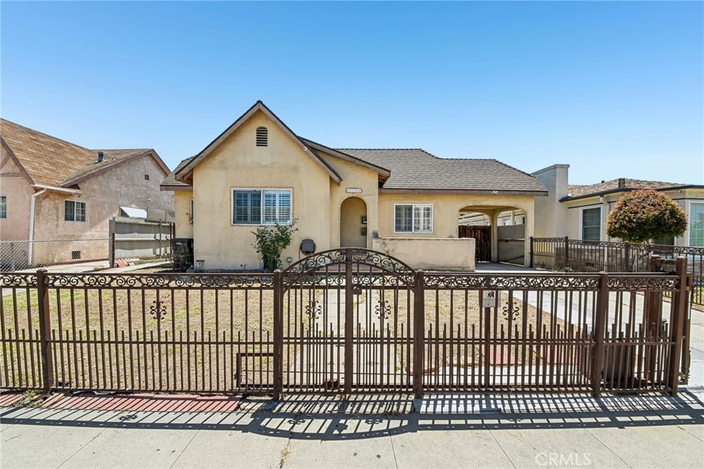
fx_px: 235
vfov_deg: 90.0
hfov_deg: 112.6
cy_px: 234
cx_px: 352
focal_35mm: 12
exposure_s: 1/60
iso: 250
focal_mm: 12
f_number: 22
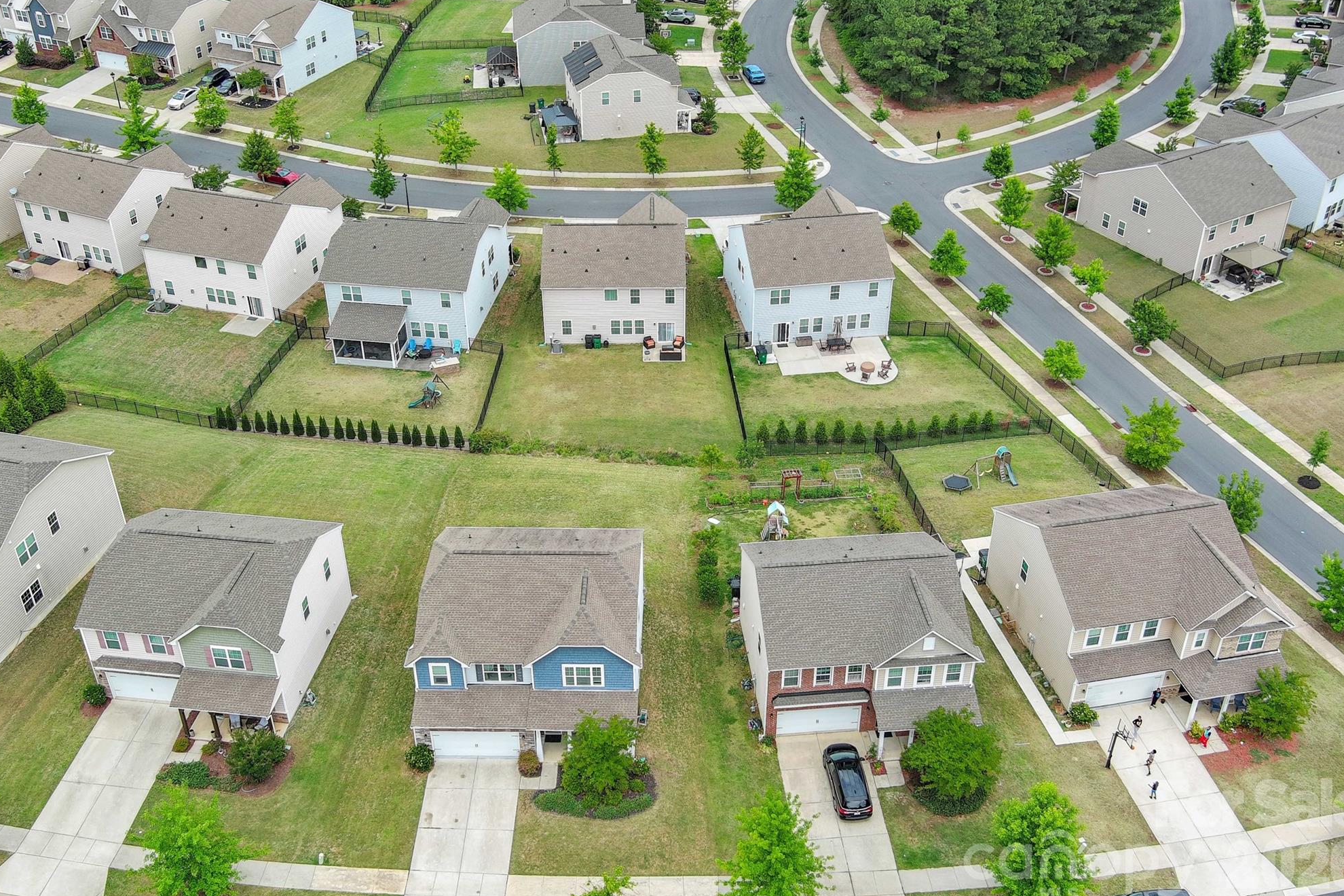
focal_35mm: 30
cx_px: 677
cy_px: 450
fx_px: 1120
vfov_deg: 43.6
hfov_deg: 61.9
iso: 100
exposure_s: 1/800
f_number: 2.8
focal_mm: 10.57
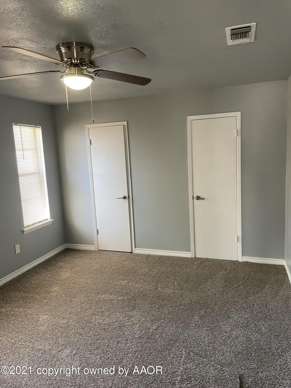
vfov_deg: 67.3
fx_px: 291
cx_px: 146
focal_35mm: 26
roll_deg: +2.0
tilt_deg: -6.9
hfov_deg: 53.1
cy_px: 194
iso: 160
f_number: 1.6
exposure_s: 1/60
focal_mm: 4.2
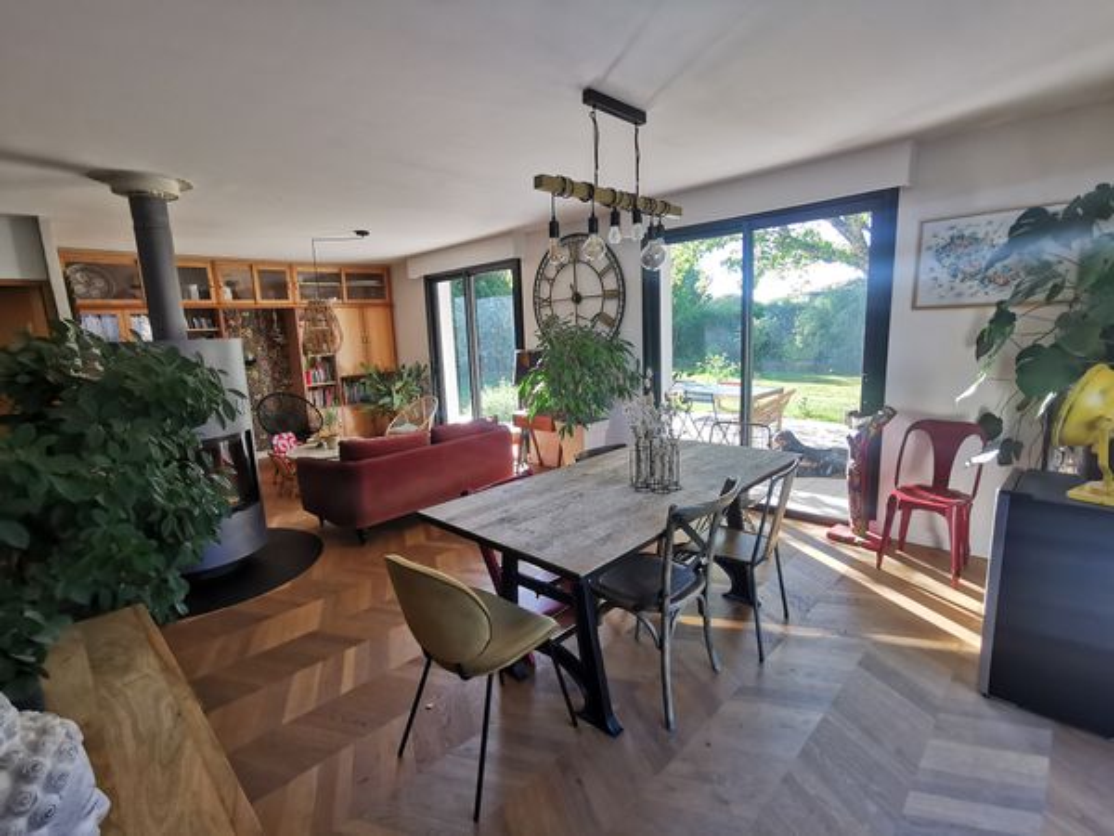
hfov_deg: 91.0
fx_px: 547
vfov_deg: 74.7
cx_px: 557
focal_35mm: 17
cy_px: 418
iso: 64
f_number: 2.2
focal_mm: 2.26
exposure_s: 1/99.9
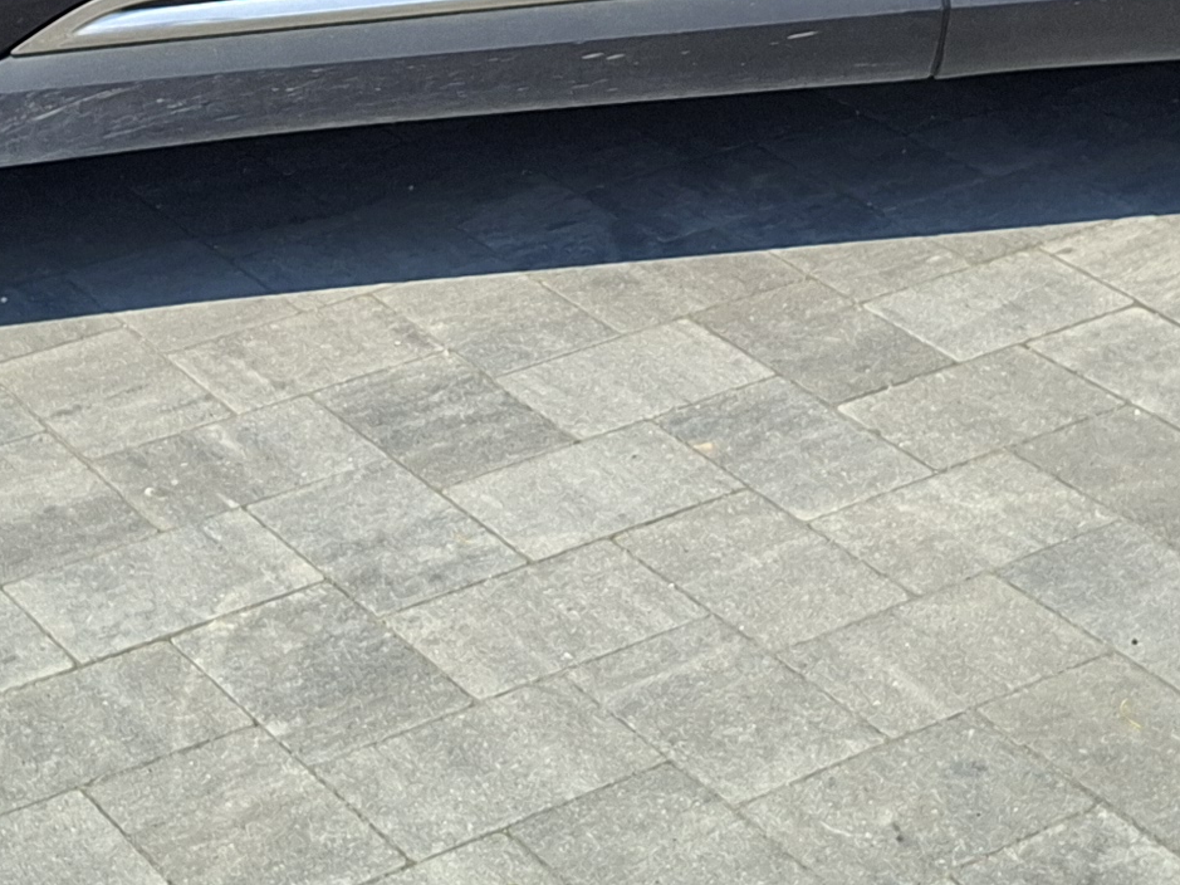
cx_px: 548
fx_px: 3340
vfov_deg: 14.2
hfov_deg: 20.0
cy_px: -406
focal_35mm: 98
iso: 50
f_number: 1.8
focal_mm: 5.54
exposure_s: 1/1739
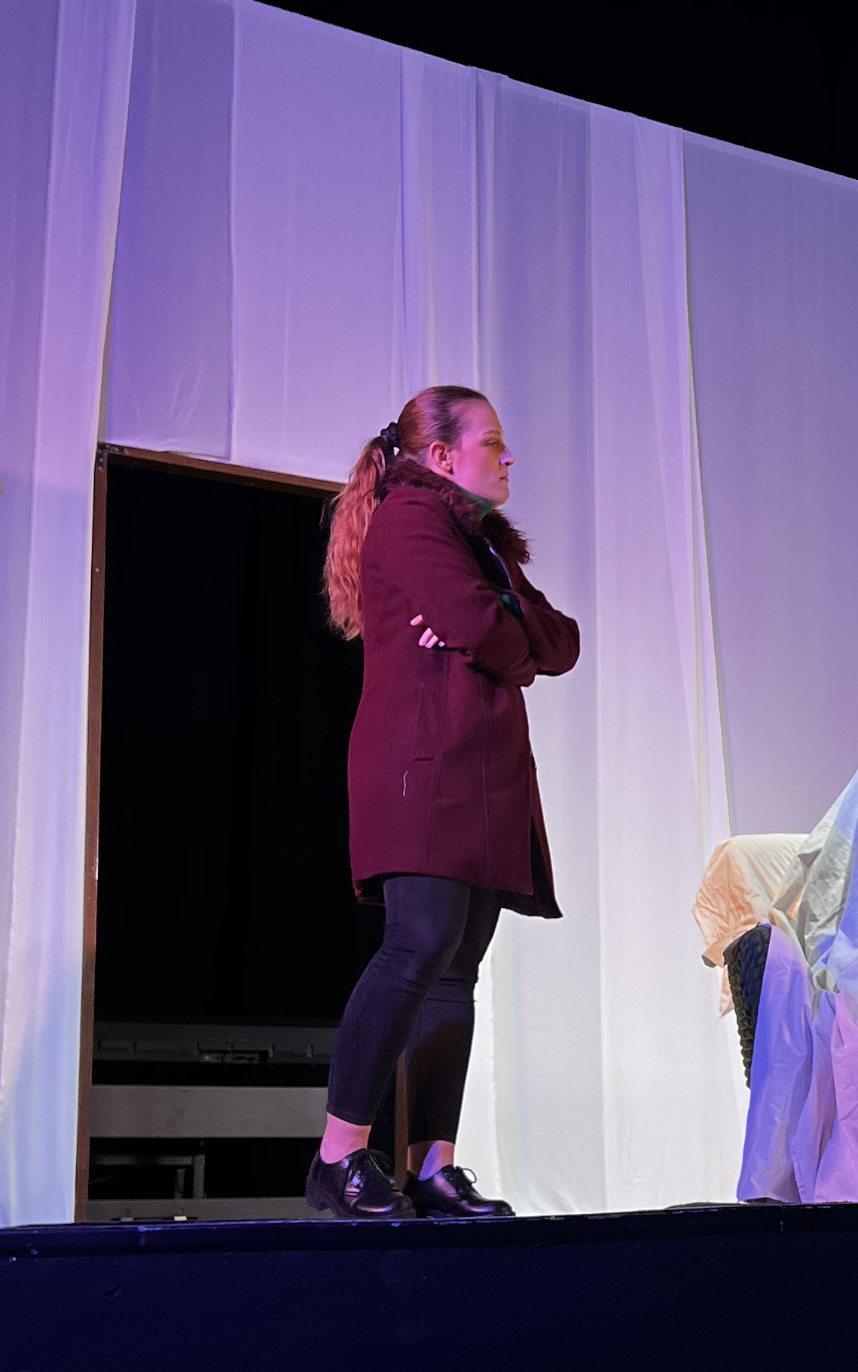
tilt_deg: +12.3
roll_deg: +1.5
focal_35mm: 61
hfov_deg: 20.2
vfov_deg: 33.4
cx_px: 976
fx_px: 2282
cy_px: 759
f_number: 1.5
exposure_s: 1/100
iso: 64
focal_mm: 5.7
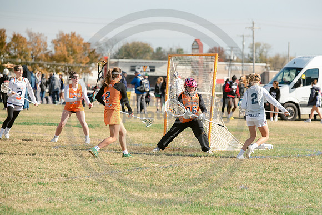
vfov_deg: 7.2
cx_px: 190
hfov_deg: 10.8
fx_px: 1697
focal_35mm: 190
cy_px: 125
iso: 250
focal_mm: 160
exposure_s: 1/1600
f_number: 5
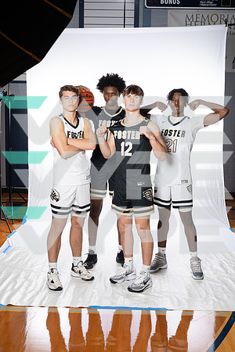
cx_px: 118
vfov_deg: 41.9
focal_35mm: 47
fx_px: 460
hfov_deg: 28.6
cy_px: 176
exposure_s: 1/250
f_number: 8
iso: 800
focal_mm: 47
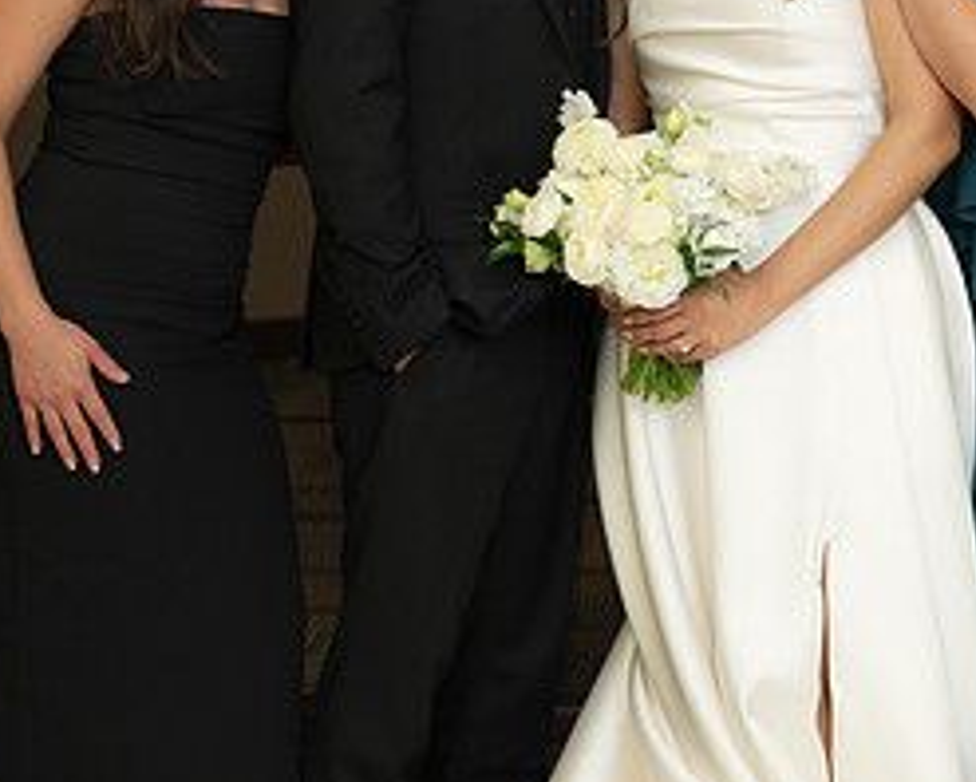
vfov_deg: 15.7
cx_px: 767
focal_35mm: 97
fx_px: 2804
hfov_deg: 19.6
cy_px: 85
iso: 250
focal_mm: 44
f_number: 4
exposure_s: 1/50
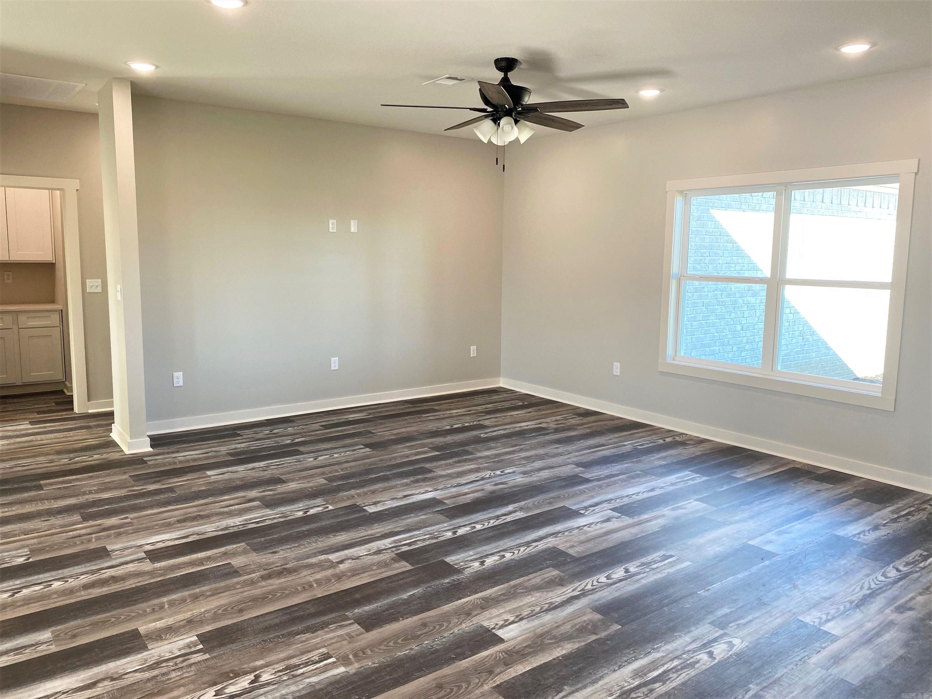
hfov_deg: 67.3
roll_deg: -1.2
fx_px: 700
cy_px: 350
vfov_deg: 53.1
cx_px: 466
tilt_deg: -7.2
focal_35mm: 26
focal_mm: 4.25
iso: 100
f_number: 1.8
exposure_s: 1/120
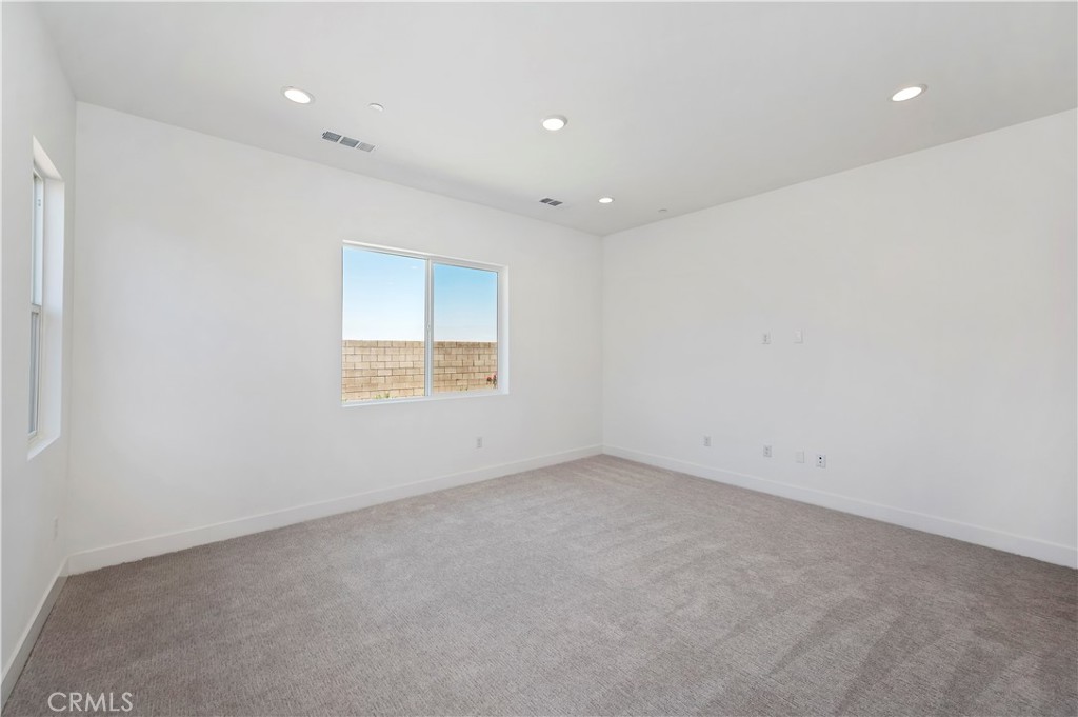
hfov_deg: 104.3
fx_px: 419
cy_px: 358
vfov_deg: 81.1
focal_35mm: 14
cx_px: 539
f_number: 8
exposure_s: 1/20
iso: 100
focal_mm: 14
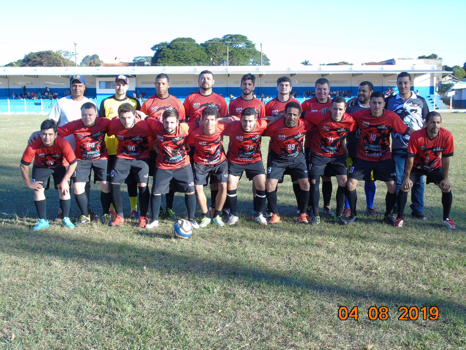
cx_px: 233
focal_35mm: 46
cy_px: 175
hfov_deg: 41.2
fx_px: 619
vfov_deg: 31.5
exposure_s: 1/125
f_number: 4.1
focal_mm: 8.2
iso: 80
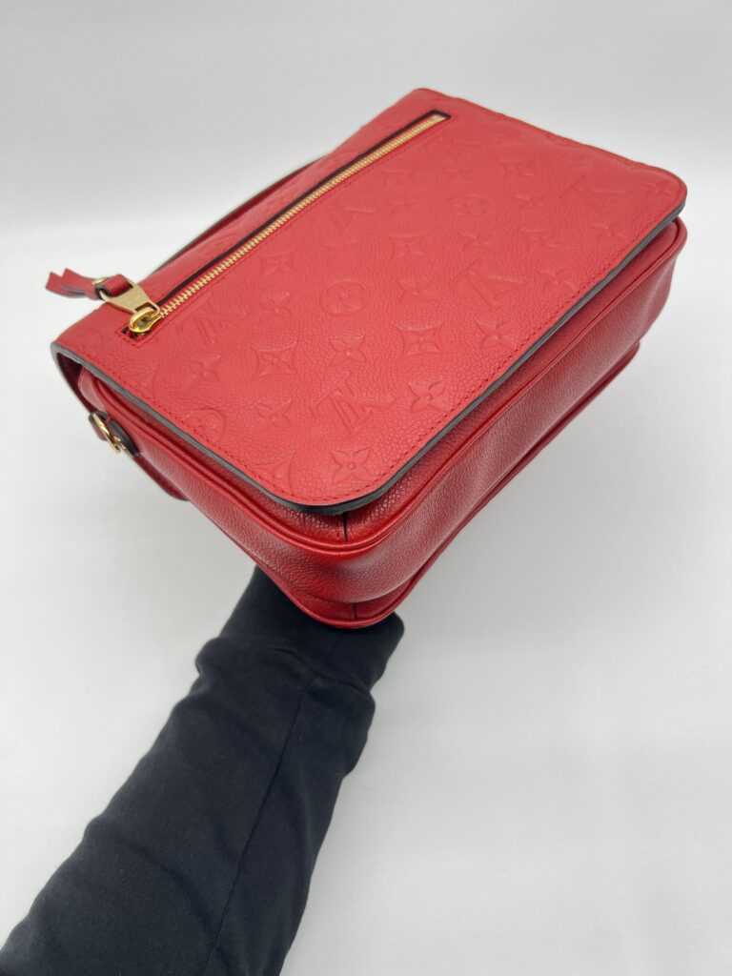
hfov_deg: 53.1
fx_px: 733
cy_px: 488
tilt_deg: -51.7
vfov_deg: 67.3
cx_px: 366
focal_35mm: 26
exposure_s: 1/100
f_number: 1.5
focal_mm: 5.7
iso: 50
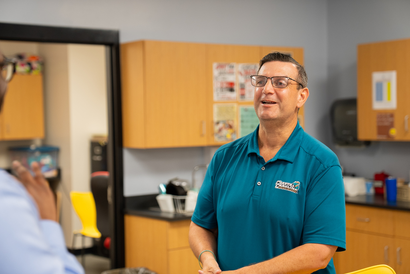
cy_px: 137
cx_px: 205
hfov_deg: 29.6
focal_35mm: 68
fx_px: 775
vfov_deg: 20.0
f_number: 2.8
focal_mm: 68
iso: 1000
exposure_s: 1/125
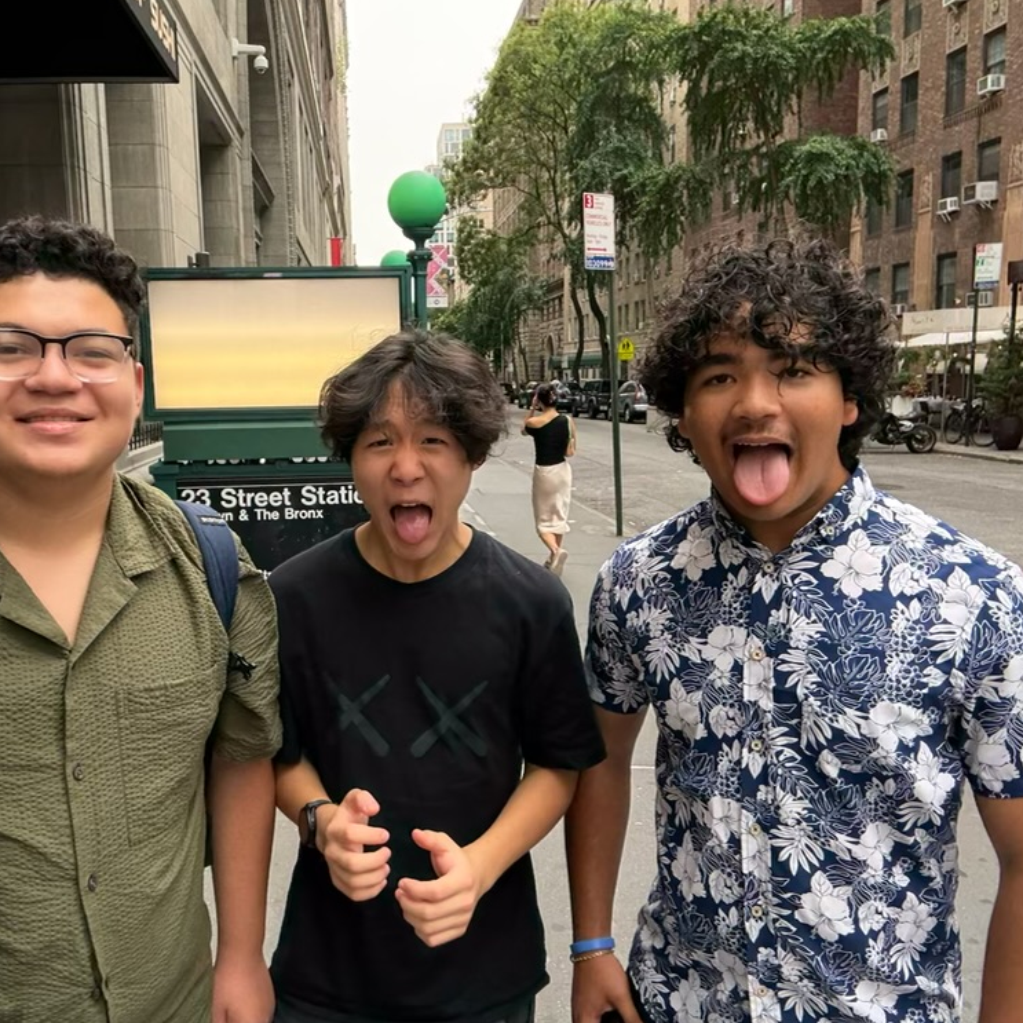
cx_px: 414
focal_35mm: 28
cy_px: 498
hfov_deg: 56.9
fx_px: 936
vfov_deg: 57.3
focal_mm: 2.69
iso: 80
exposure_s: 1/121
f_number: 1.9
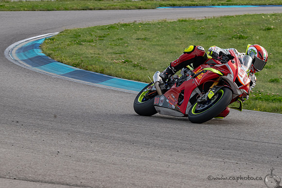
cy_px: 74
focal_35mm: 326
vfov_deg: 4.2
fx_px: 2557
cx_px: 159
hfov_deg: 6.3
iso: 900
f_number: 11
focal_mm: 200
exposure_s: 1/800
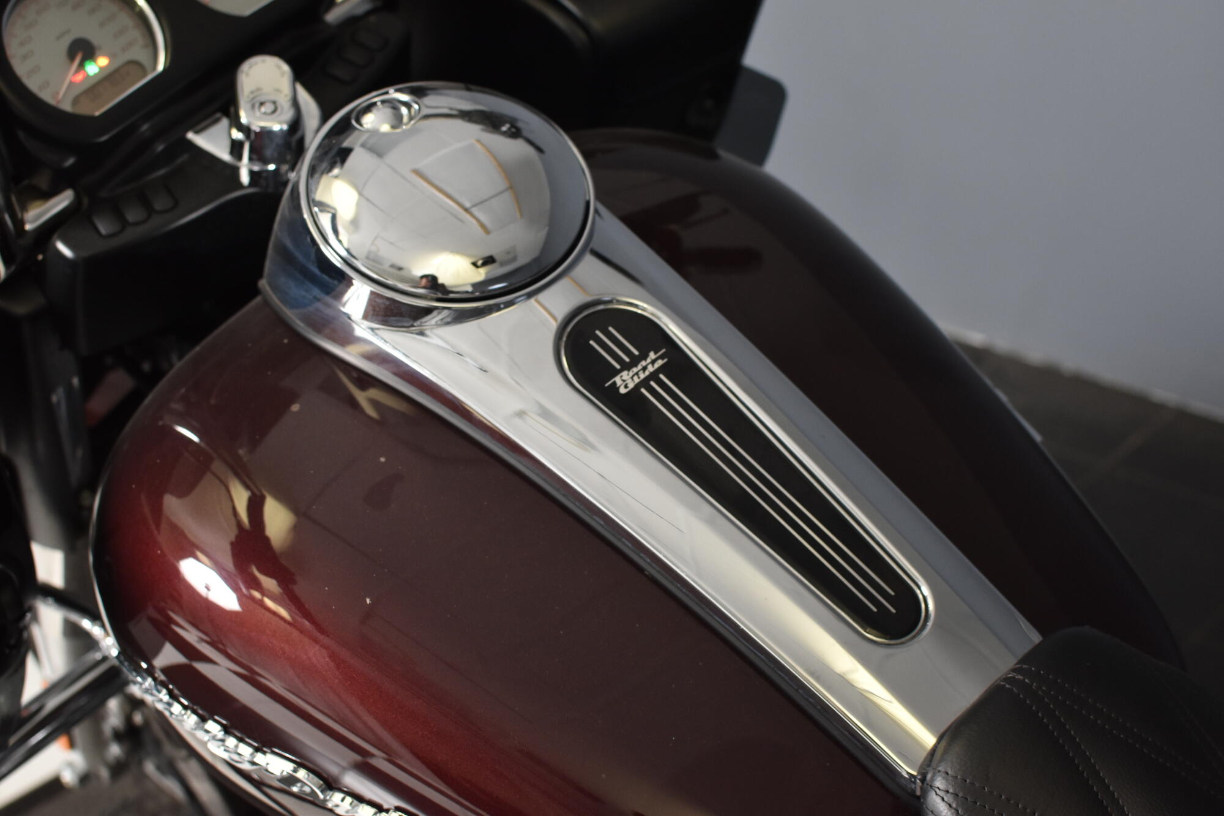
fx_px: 1785
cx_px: 612
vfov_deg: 25.7
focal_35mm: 52
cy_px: 408
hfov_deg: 37.9
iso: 800
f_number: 4.5
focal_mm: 35
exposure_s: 1/160
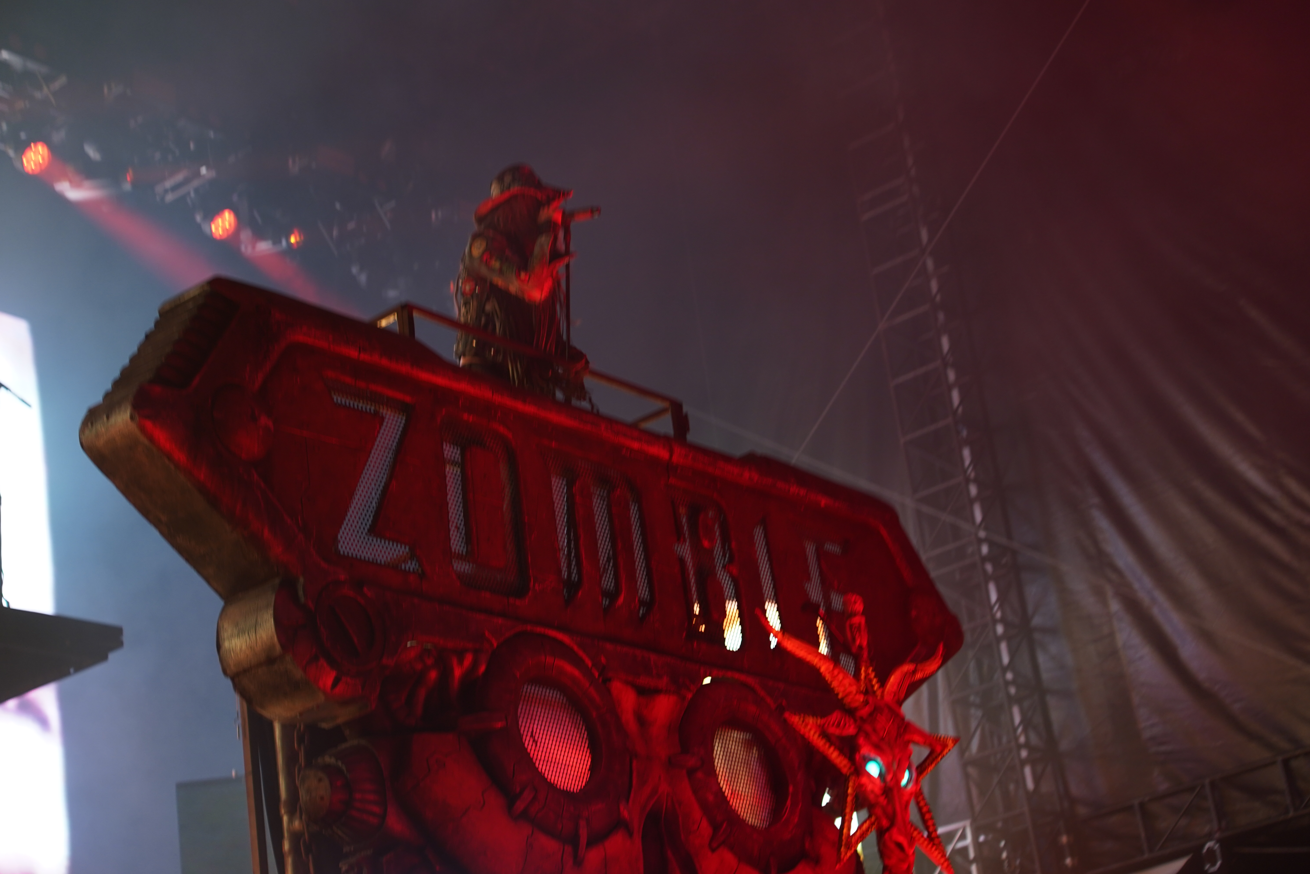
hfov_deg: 28.8
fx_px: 2547
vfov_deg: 19.5
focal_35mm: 70
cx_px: 655
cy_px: 437
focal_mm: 70
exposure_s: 1/125
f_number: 4
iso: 800
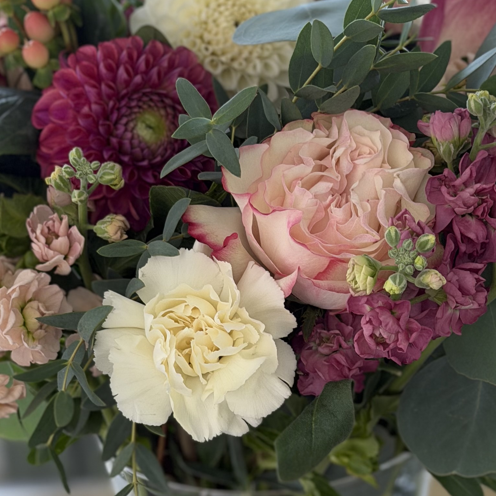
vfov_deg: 15.5
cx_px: 277
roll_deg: +3.8
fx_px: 1816
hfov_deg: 15.6
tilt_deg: -28.0
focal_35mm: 112
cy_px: 347
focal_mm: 6.76
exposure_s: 1/71
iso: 200
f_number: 1.78
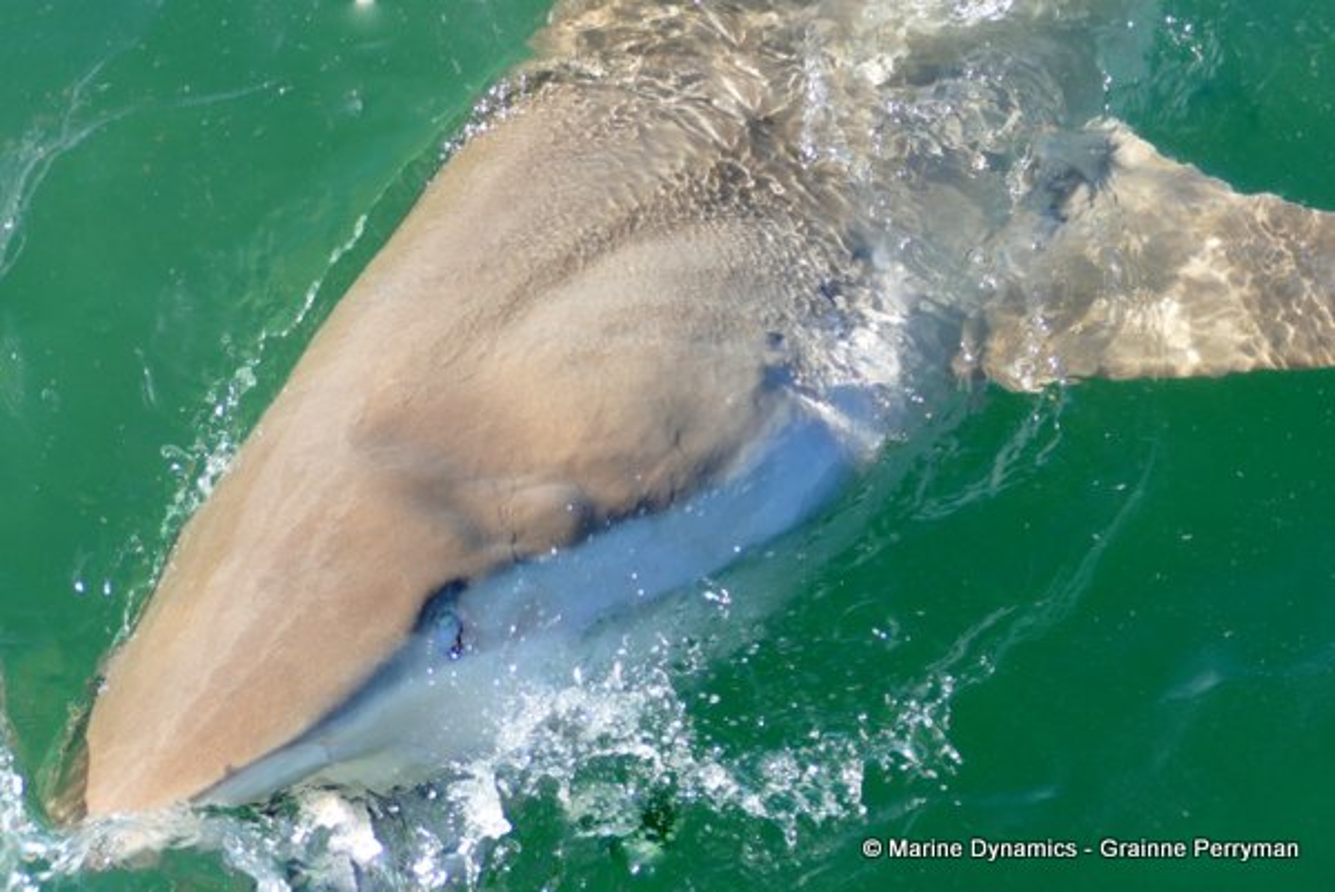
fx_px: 3006
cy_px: 446
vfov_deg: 16.9
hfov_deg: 25.0
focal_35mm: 81
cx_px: 668
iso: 125
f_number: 3.7
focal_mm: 29.59
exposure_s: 1/500
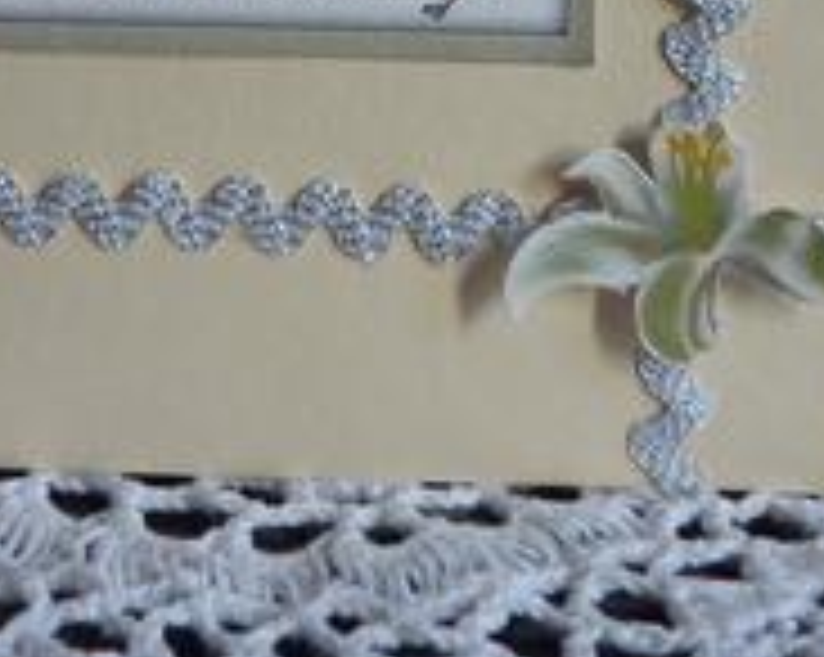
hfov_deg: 31.4
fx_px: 1462
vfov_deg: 21.9
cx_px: 342
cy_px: -274
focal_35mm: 60
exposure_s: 1/30
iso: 125
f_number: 3.3
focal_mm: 4.1
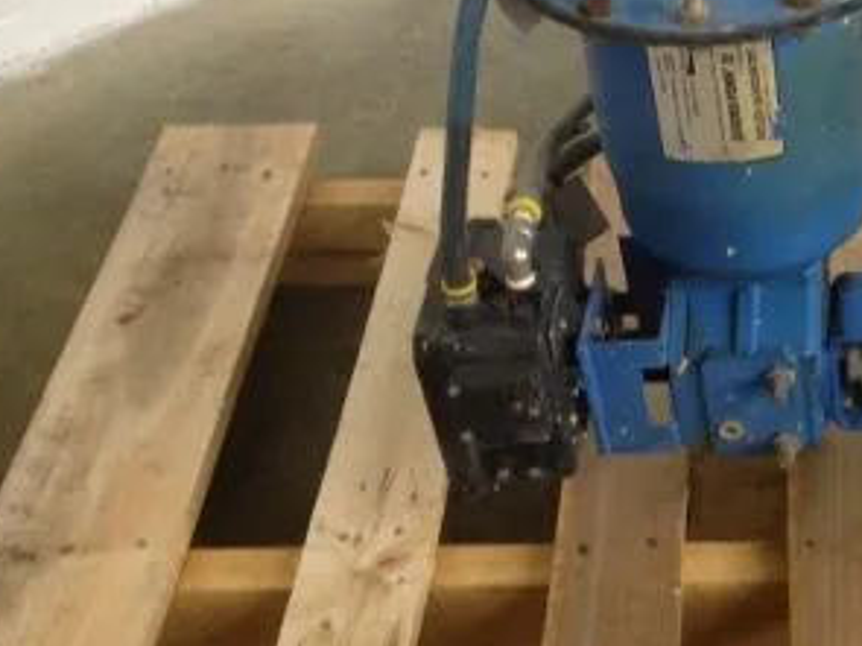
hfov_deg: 24.6
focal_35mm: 76
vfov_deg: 19.4
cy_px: 327
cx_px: 844
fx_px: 1892
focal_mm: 4.28
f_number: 2.4
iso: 250
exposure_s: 1/20
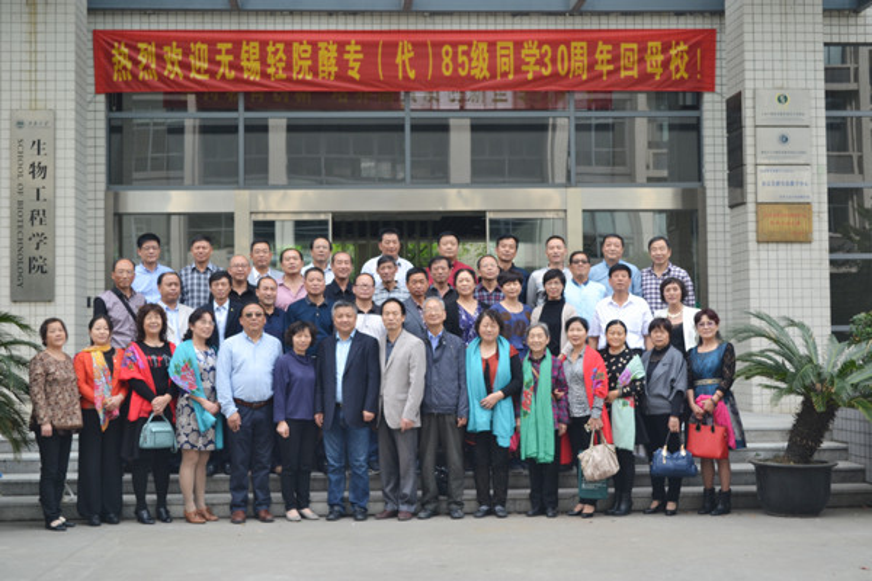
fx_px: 1272
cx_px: 436
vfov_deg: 25.8
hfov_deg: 37.9
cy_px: 290
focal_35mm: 52
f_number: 5.6
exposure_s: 1/125
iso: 125
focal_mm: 35
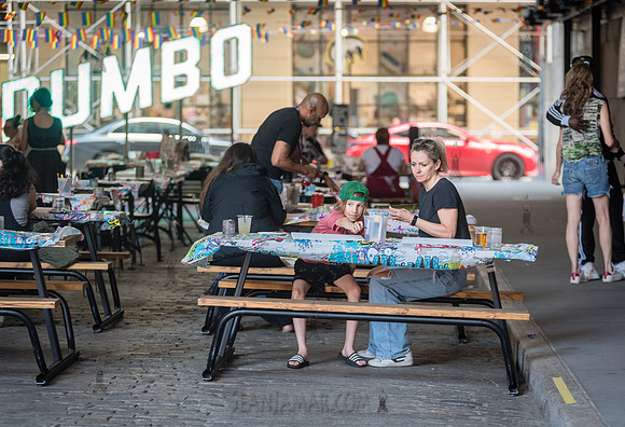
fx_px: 2519
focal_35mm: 144
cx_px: 329
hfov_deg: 14.1
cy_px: 219
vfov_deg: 9.7
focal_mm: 135
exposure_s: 1/200
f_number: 3.5
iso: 2000
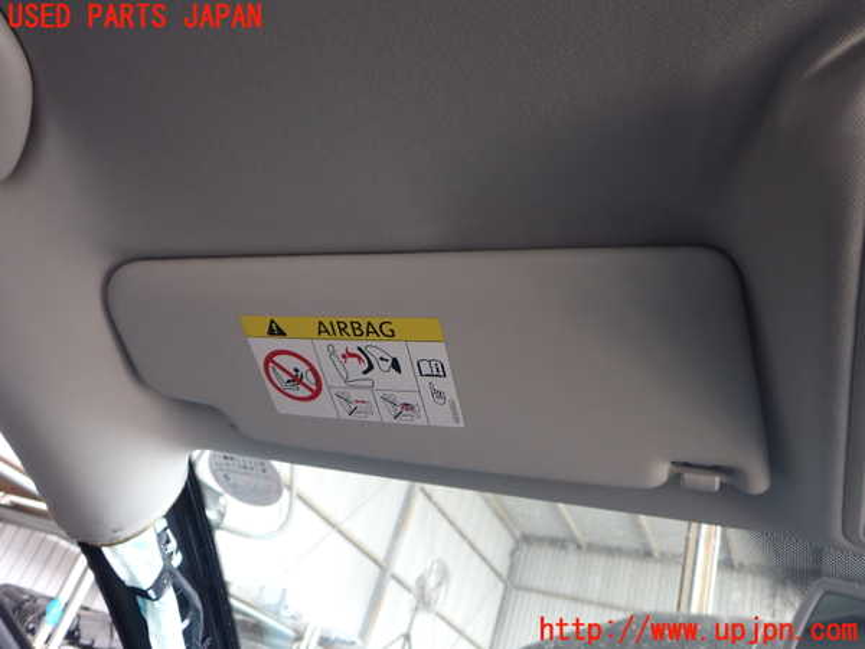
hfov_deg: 60.0
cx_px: 432
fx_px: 750
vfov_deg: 46.8
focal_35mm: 30
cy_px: 324
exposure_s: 1/80
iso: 200
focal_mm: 5.4
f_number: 2.3
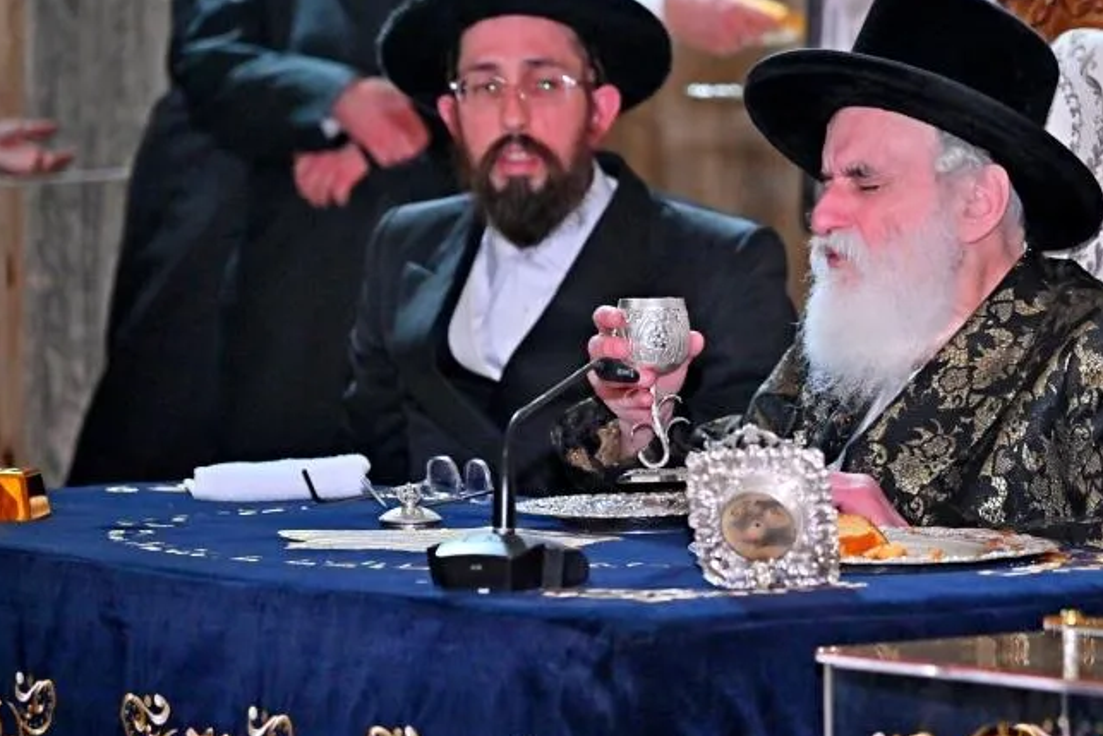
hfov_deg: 10.7
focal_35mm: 191
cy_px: 332
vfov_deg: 7.2
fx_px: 5853
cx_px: 866
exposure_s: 1/200
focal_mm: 120
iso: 1600
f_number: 4
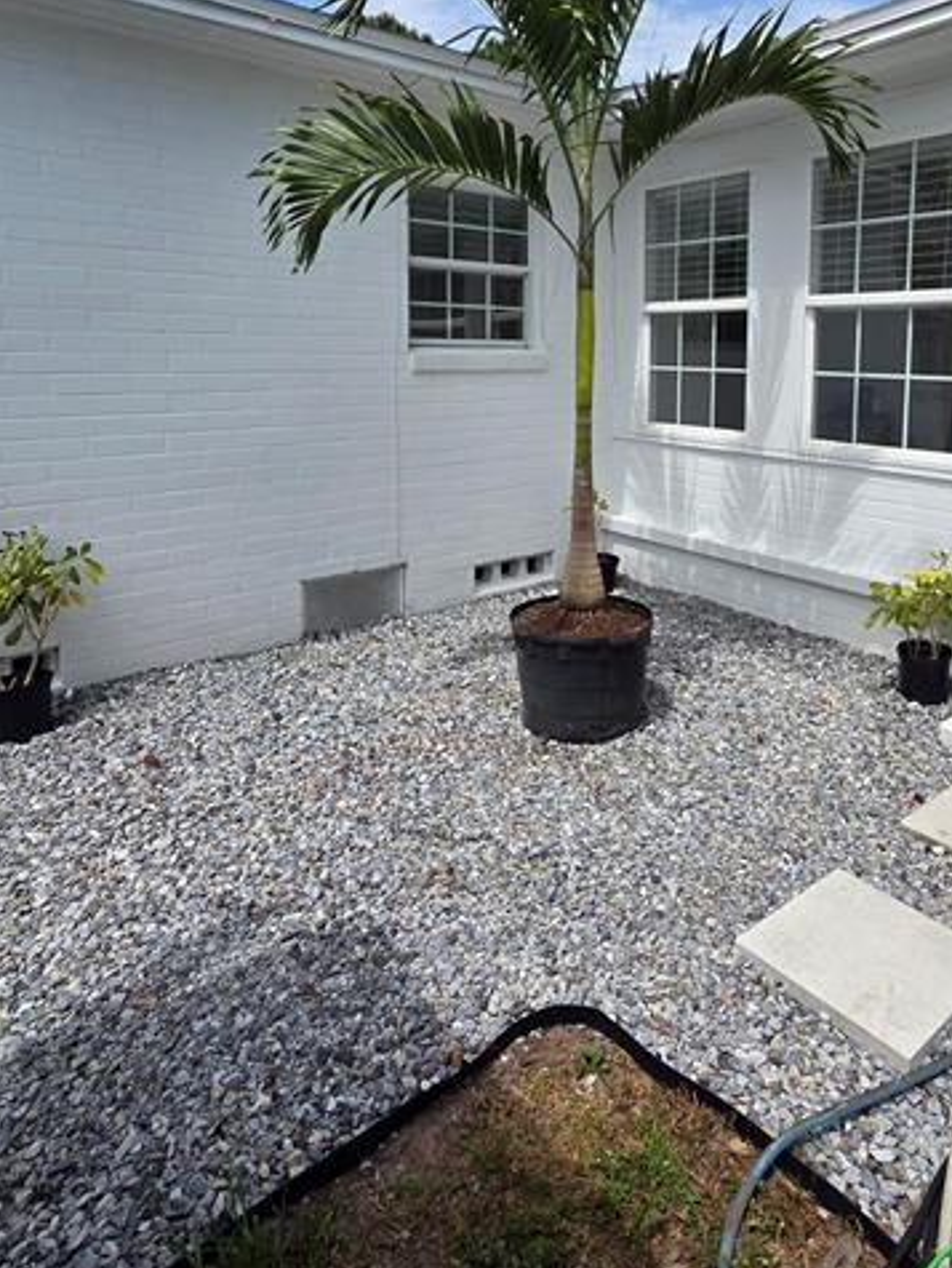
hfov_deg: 62.7
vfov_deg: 76.5
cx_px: 592
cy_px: 424
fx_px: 769
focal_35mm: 21
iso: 50
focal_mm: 2.2
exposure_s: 1/2961
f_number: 2.2
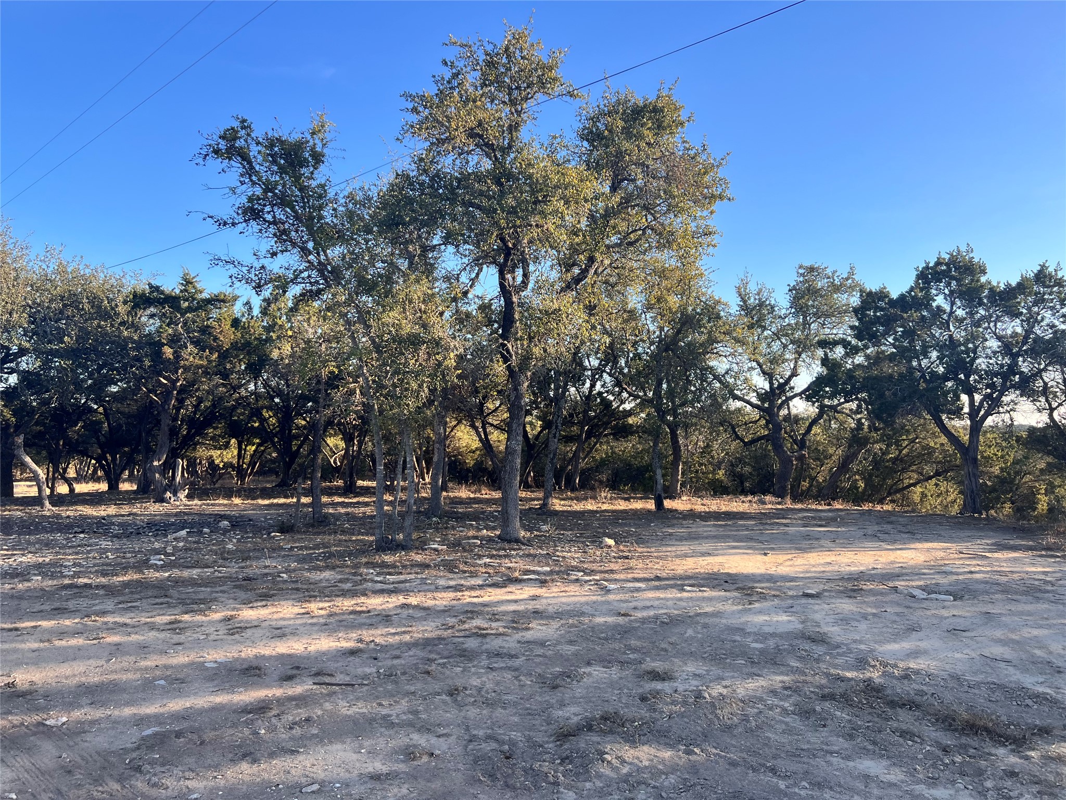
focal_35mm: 26
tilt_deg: -1.1
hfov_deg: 67.3
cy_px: 400
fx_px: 801
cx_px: 533
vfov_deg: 53.1
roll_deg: +4.6
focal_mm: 5.7
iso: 50
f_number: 1.5
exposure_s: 1/1112
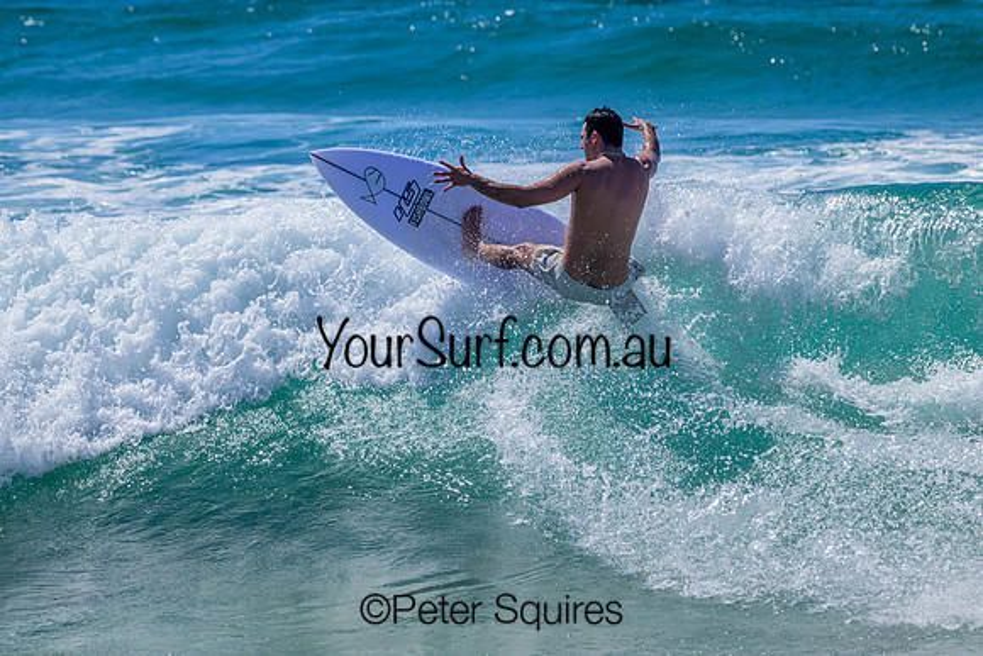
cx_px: 492
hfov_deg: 4.5
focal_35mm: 460
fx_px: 12563
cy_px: 328
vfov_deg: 3.0
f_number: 11
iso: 450
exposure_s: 1/2000
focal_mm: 460
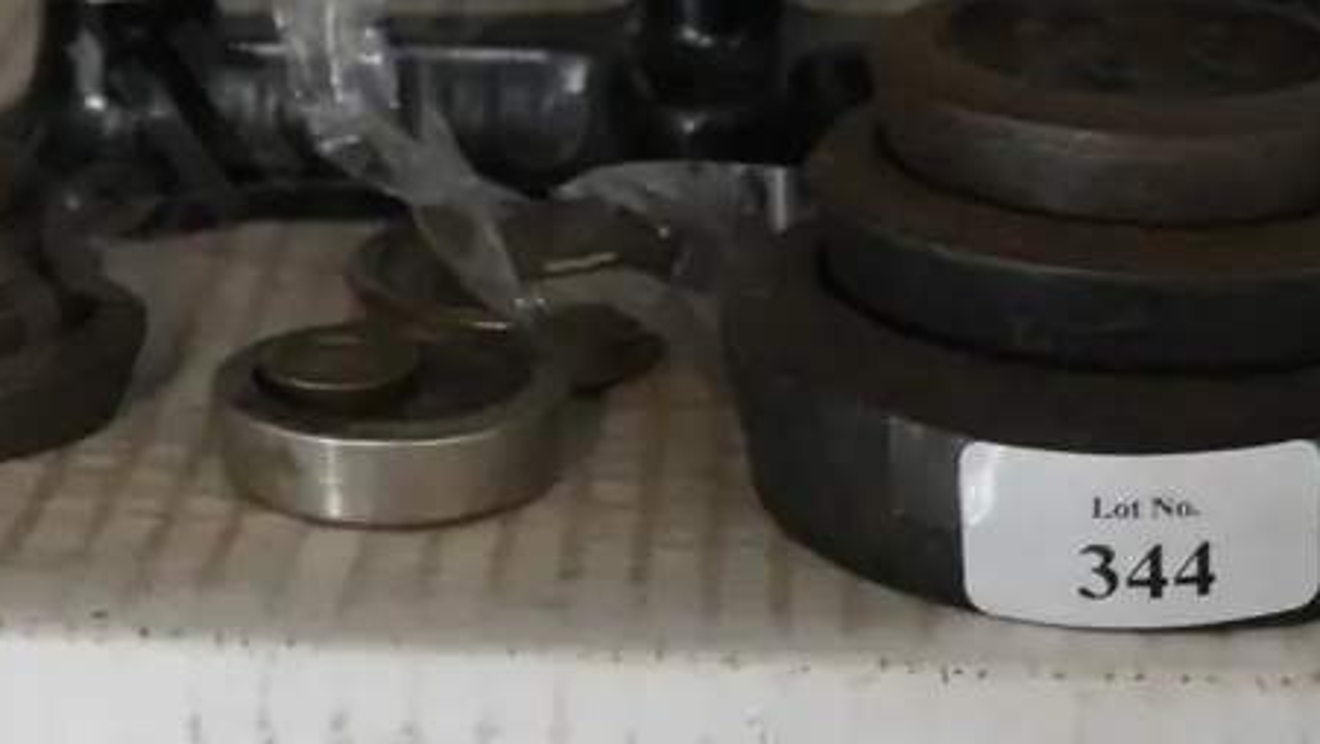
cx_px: 577
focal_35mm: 104
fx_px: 3641
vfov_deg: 11.5
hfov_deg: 20.5
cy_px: -122
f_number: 4.6
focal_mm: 21
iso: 2500
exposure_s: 1/60
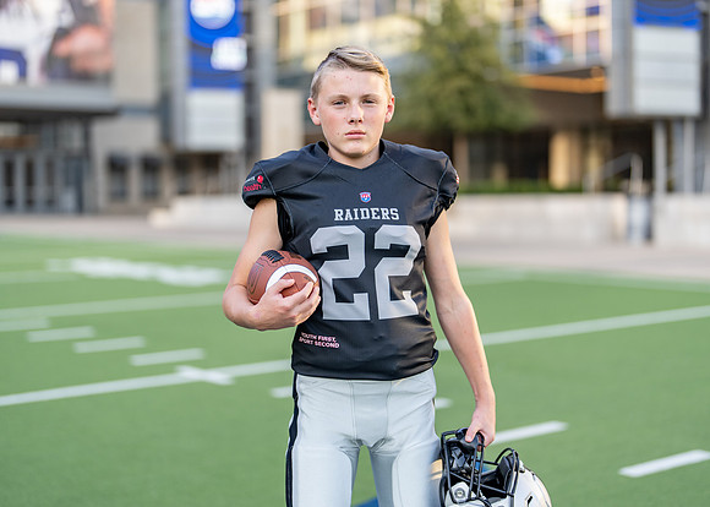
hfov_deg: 33.5
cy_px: 236
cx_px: 375
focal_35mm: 59
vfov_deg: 24.2
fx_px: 1180
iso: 100
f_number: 1.2
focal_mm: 50
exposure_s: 1/1600
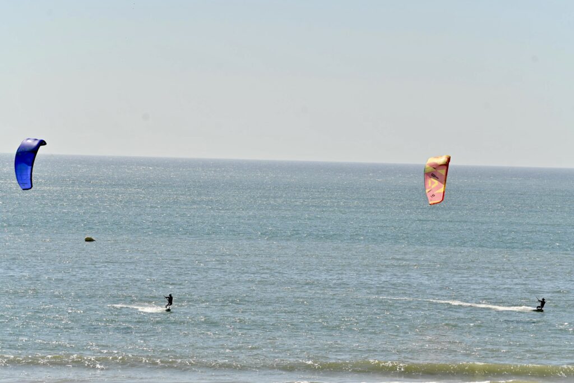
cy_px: 192
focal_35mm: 200
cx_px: 287
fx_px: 3189
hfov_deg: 10.3
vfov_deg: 6.9
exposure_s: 1/1500
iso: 100
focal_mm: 200
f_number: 5.6
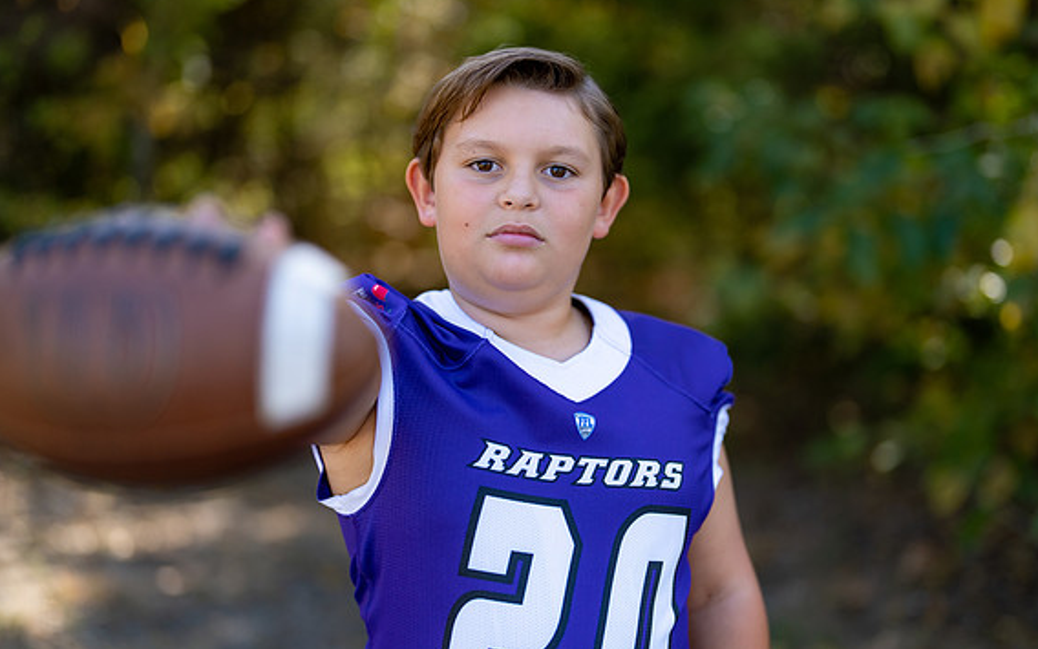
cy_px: 336
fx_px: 1584
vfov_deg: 23.1
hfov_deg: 36.3
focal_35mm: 56
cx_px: 563
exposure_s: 1/2000
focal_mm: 50
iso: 100
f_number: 1.2
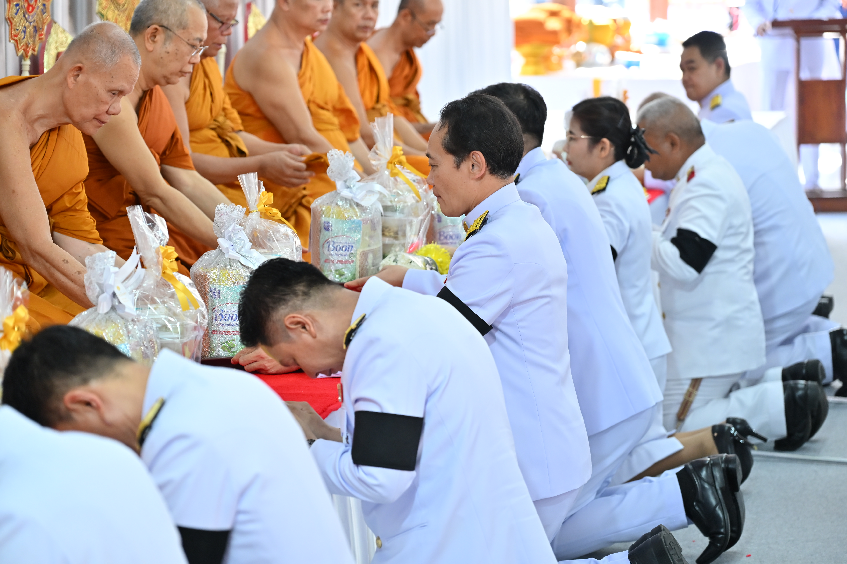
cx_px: 424
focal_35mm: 120
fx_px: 2823
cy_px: 282
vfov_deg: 11.4
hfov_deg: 17.1
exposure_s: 1/200
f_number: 4
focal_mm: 120
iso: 1000
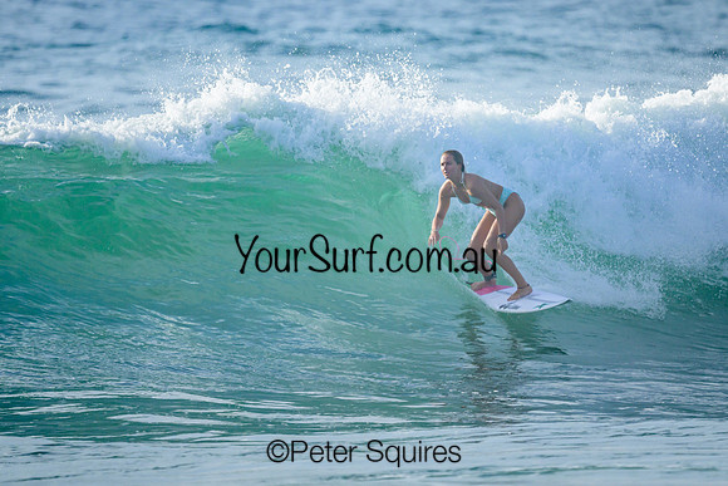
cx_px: 386
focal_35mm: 1099
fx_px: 22237
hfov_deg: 1.9
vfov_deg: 1.3
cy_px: 183
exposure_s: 1/2500
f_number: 6.3
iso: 280
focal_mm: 800
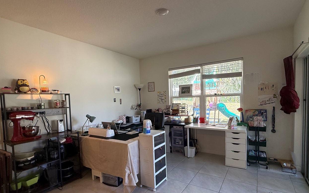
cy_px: 108
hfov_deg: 88.0
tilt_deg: -3.2
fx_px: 160
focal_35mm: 19
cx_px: 155
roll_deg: +1.7
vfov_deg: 62.0
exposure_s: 1/120
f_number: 2.2
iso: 200
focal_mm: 2.22
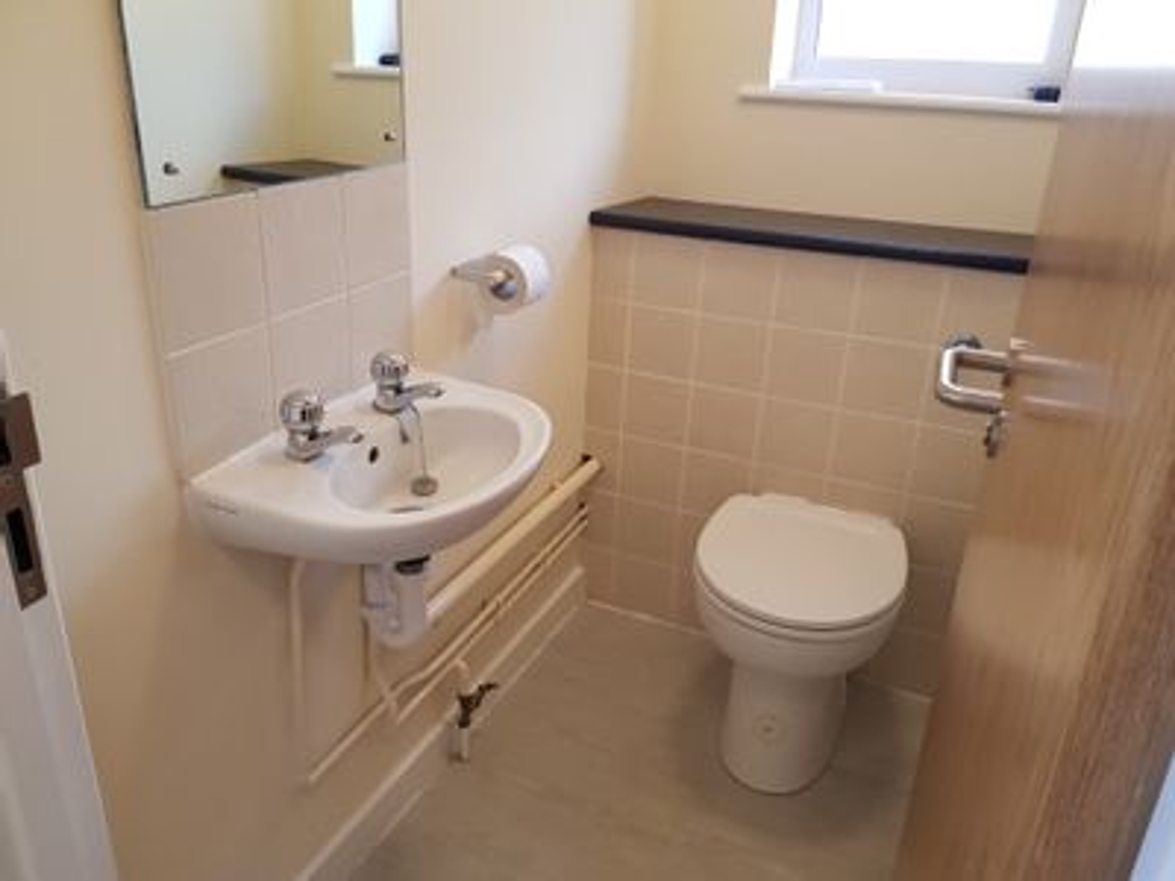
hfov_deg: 67.3
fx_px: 883
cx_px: 588
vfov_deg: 53.1
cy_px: 440
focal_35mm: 26
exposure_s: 1/100
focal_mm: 4.2
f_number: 1.7
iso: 80
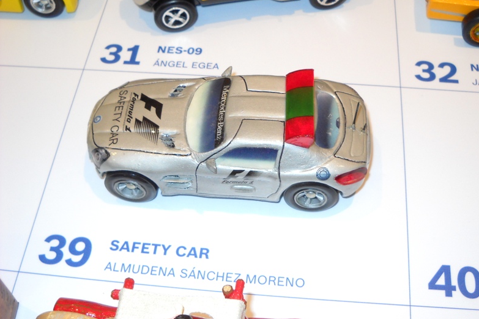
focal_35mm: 51
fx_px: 679
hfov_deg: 38.9
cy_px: 139
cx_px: 243
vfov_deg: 26.5
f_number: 3.3
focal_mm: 7.88
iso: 248
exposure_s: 1/60
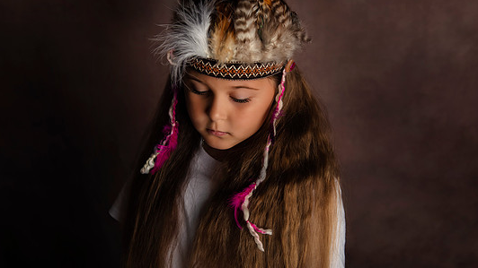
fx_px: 608
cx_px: 243
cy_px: 147
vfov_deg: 24.9
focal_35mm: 48
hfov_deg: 42.9
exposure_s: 1/200
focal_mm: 42
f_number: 4
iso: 50
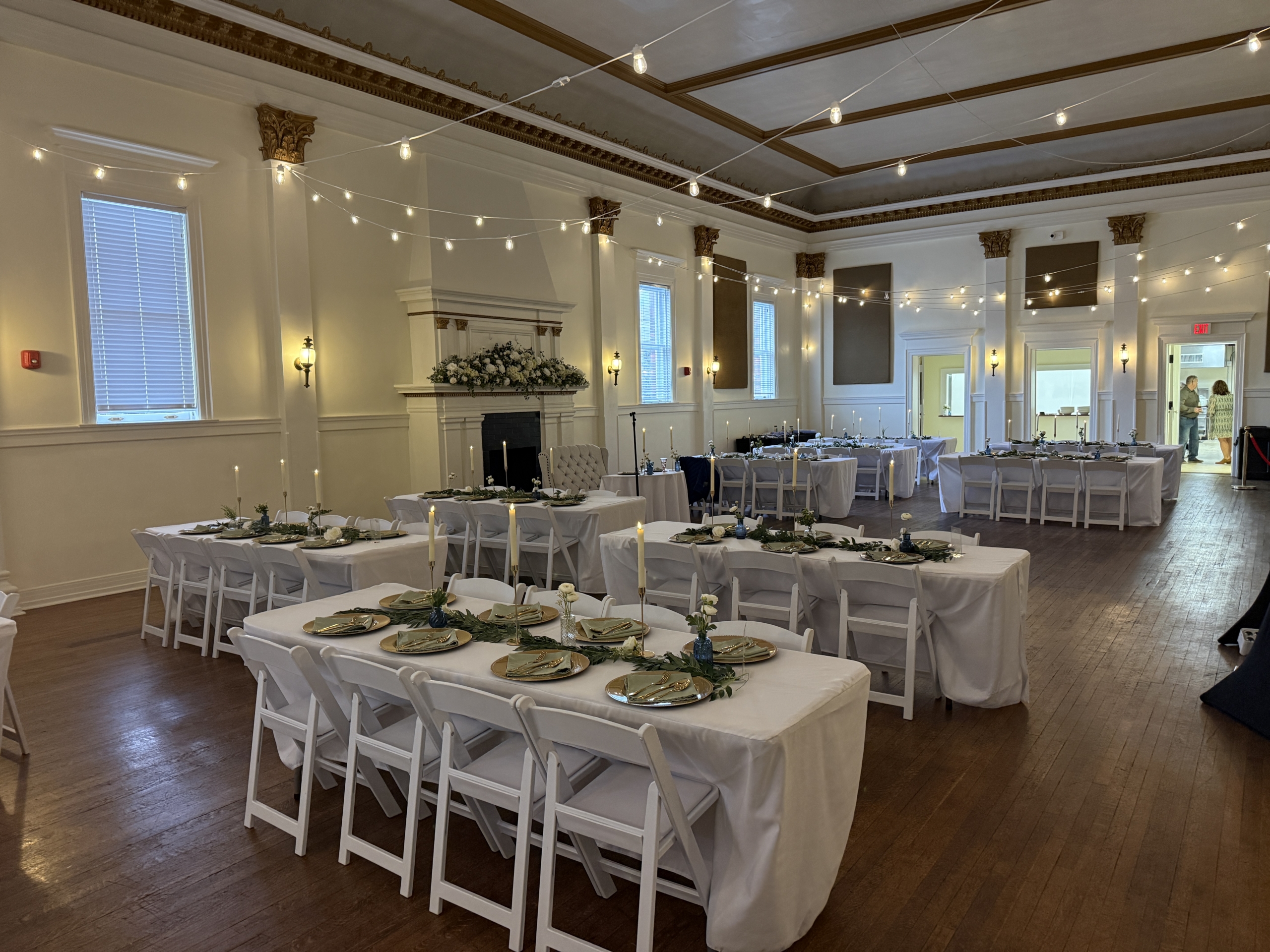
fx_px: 881
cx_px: 635
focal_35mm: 24
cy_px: 476
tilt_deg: -3.2
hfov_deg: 71.6
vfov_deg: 56.8
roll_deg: +1.0
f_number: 1.78
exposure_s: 1/60
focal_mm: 6.76
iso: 500
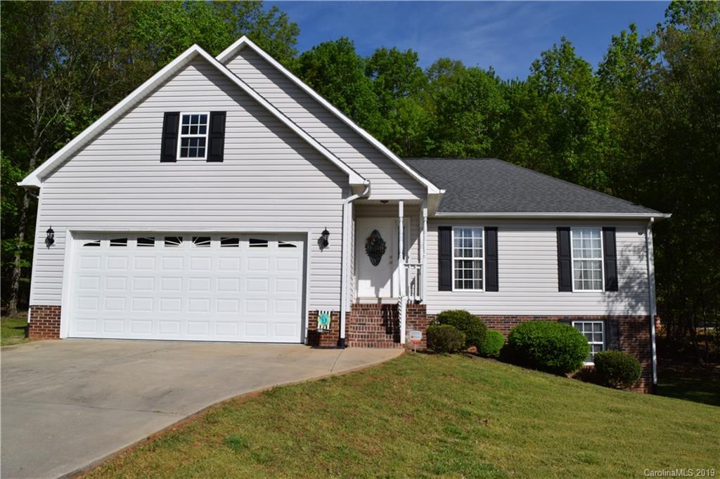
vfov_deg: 47.9
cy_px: 240
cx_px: 360
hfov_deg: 67.4
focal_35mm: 27
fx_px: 540
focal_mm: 18
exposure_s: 1/500
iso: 200
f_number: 11
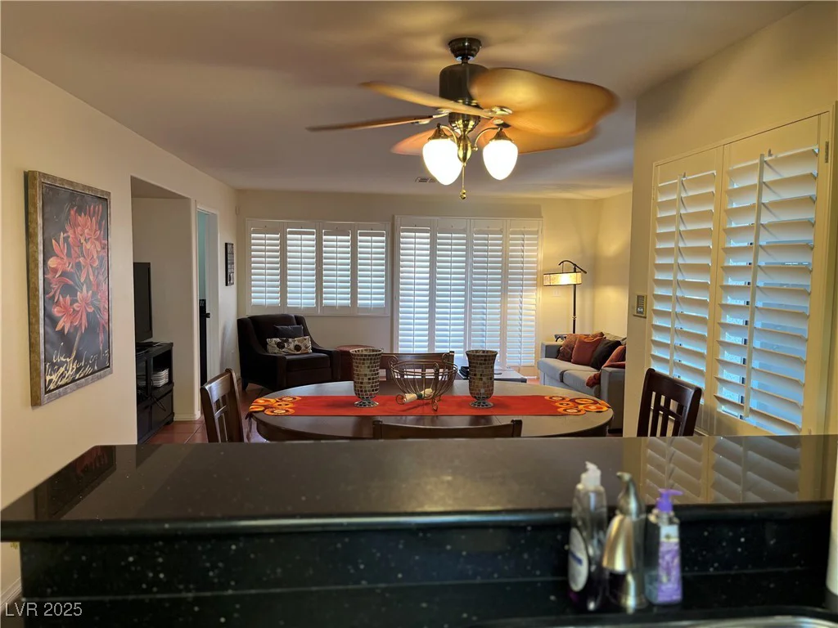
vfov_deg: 53.1
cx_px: 419
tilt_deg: -4.9
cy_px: 314
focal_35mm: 26
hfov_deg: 67.3
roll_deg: -0.2
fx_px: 629
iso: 100
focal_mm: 5.1
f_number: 1.6
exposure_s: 1/60
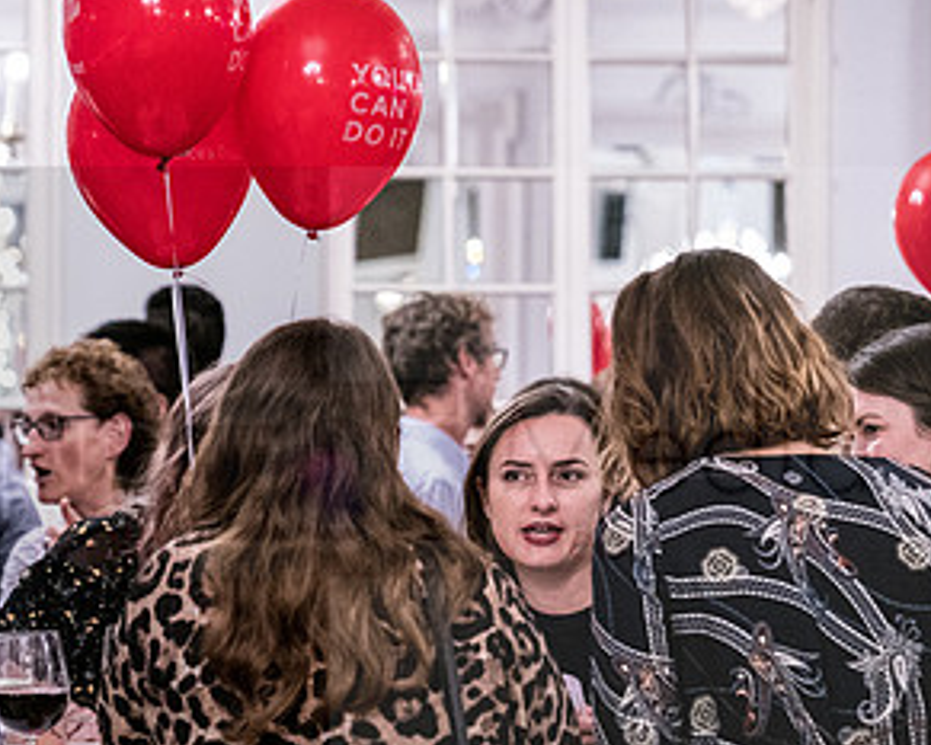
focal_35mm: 136
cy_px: 475
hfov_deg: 14.1
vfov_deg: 11.3
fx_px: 3749
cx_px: 333
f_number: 2.8
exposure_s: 1/160
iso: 6400
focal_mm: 70
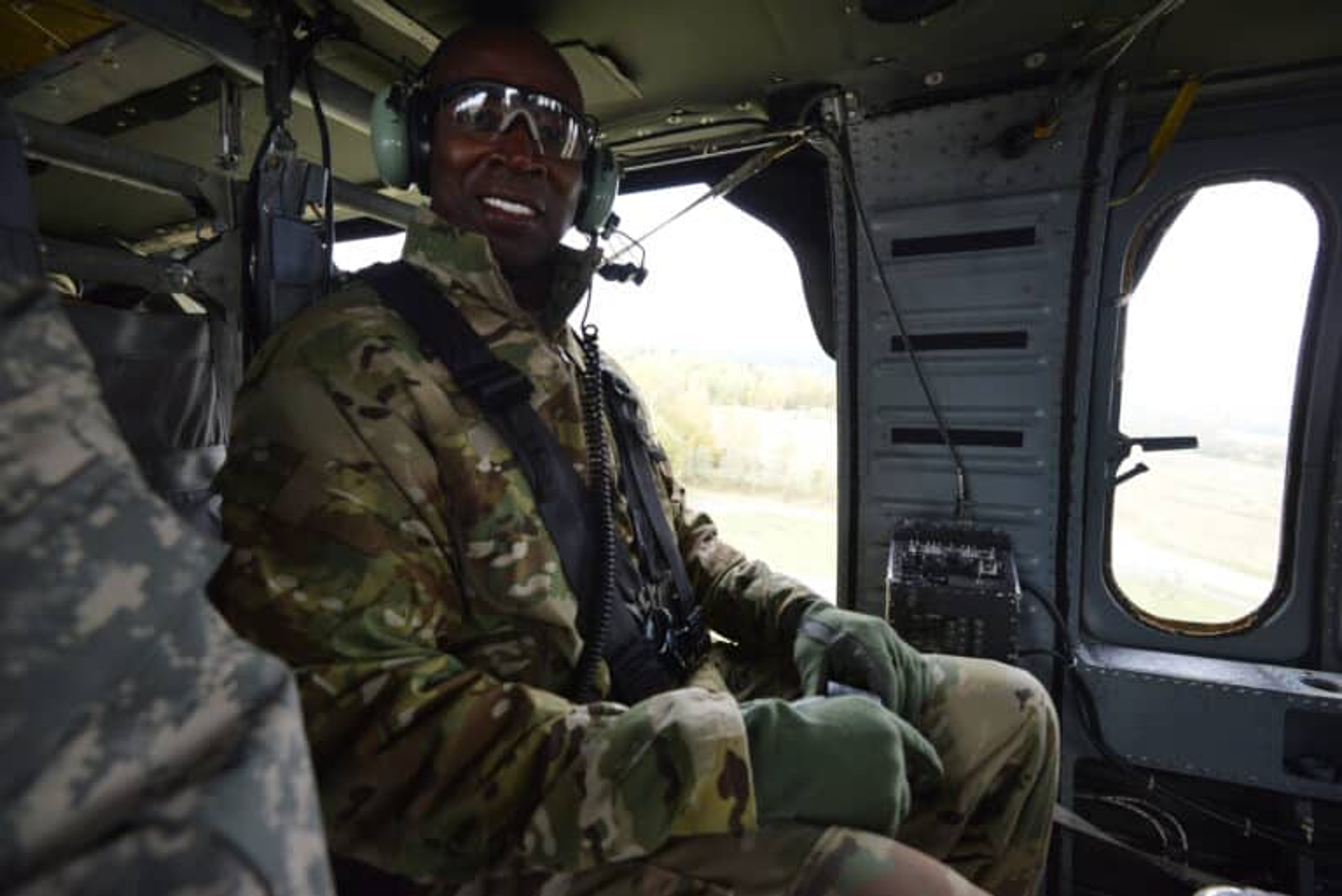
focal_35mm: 16
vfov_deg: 73.8
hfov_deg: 96.7
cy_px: 448
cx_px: 671
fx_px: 597
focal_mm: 16
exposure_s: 1/400
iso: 2500
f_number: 5.6
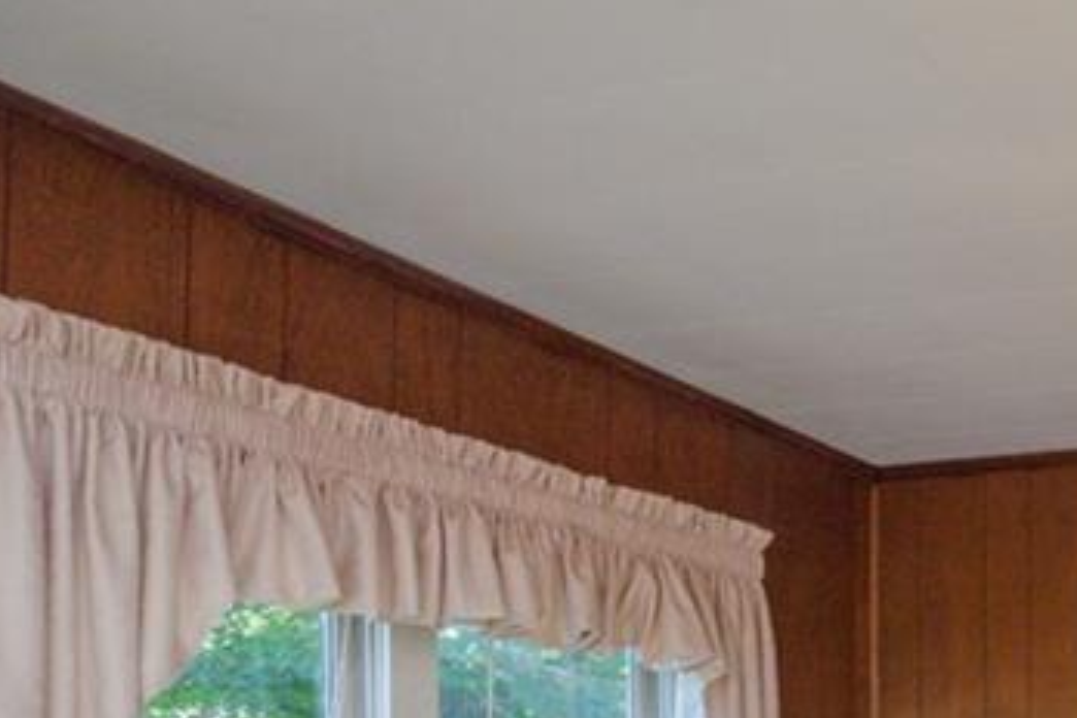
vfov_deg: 24.8
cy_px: 891
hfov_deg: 32.1
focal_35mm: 48
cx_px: 1359
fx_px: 1450
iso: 320
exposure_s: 1/60
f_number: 6.3
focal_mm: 11
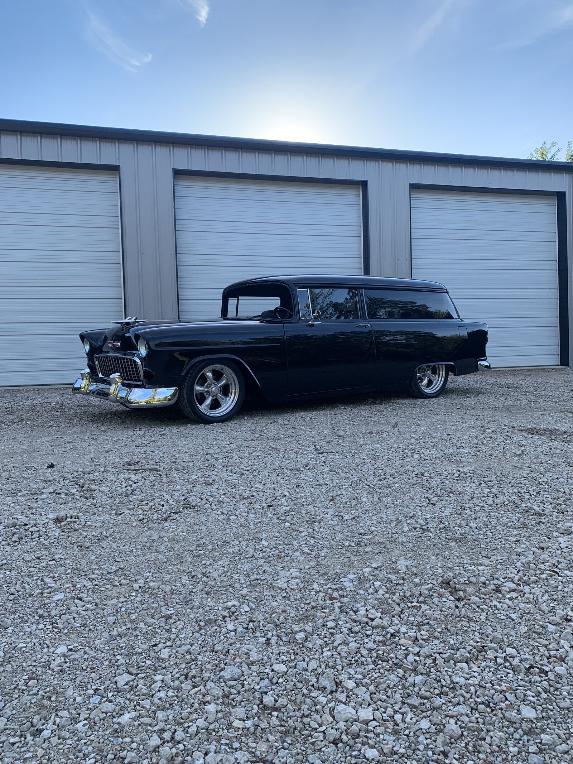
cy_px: 382
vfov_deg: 67.3
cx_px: 286
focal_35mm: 26
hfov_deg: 53.1
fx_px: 574
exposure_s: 1/706
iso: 25
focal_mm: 4.25
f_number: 1.8
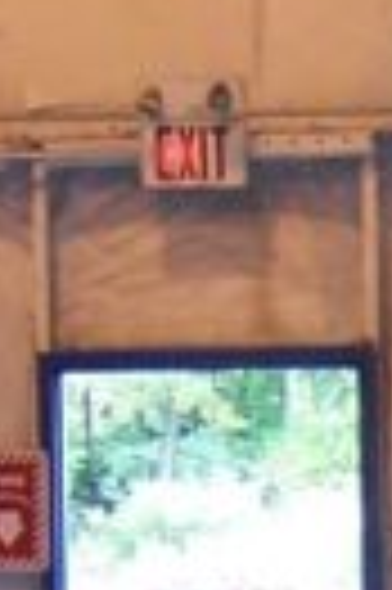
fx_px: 4389
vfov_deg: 7.3
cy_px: 1252
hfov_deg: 5.0
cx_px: 820
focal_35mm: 268
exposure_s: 1/30
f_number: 2.8
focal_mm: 5.5
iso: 140
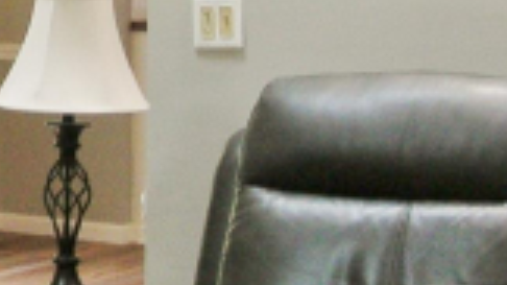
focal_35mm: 189
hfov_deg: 11.1
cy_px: 78
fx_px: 2540
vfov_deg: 6.4
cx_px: -153
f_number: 2.8
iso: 50
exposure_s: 1/32.7
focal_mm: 6.9
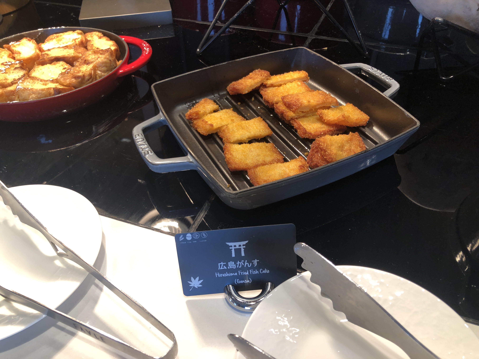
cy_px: 180
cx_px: 240
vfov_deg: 49.7
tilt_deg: -42.7
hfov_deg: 63.4
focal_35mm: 28
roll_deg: +2.2
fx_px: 387
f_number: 1.8
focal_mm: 3.99
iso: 25
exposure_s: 1/40
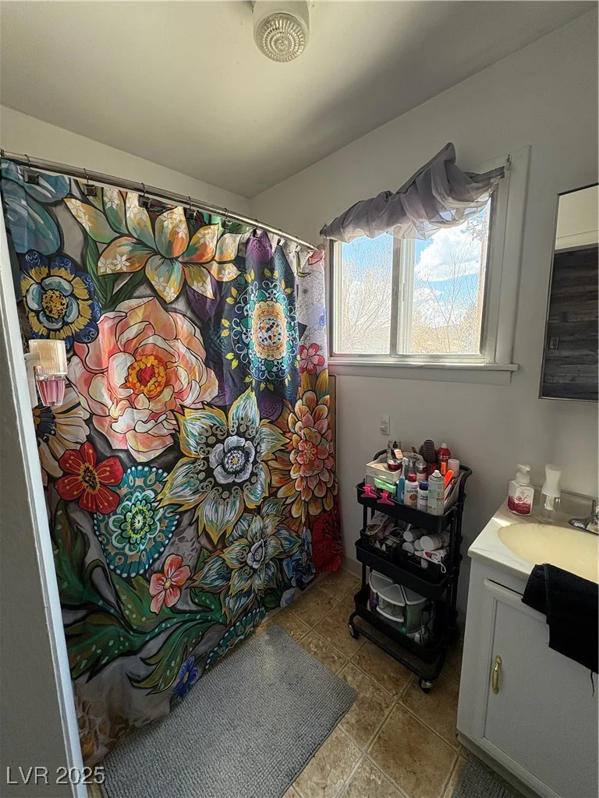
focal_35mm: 14
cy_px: 399
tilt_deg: -7.9
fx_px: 323
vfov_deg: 102.1
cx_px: 300
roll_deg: +0.8
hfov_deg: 85.7
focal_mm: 2.22
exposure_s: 1/129
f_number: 2.2
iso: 80
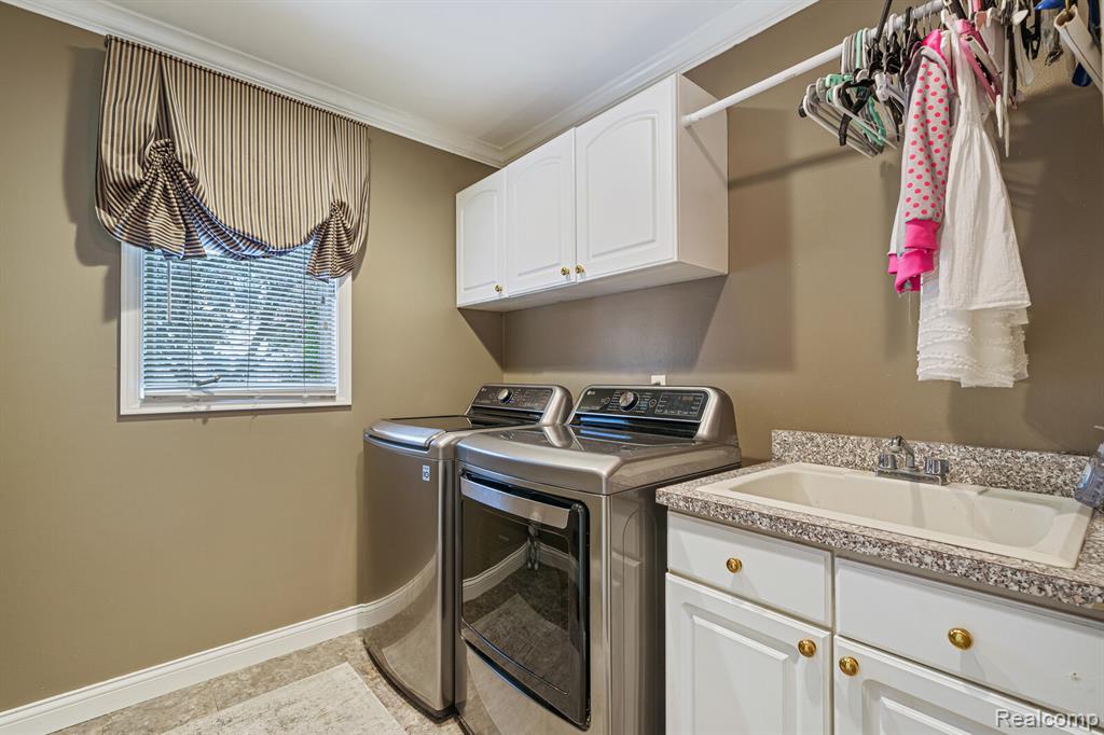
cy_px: 368
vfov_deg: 77.3
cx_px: 552
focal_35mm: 15
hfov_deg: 100.4
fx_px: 460
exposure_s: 1/2.5
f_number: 7.1
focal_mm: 15
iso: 250
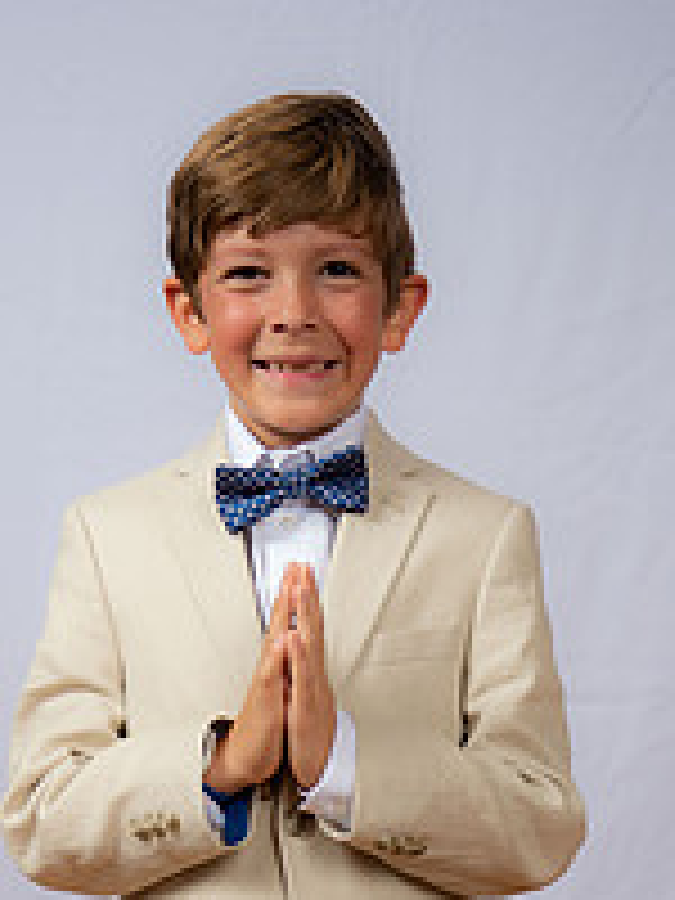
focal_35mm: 108
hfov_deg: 13.7
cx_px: 421
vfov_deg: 17.6
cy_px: 1004
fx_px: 2808
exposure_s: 1/160
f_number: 6.3
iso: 250
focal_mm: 50
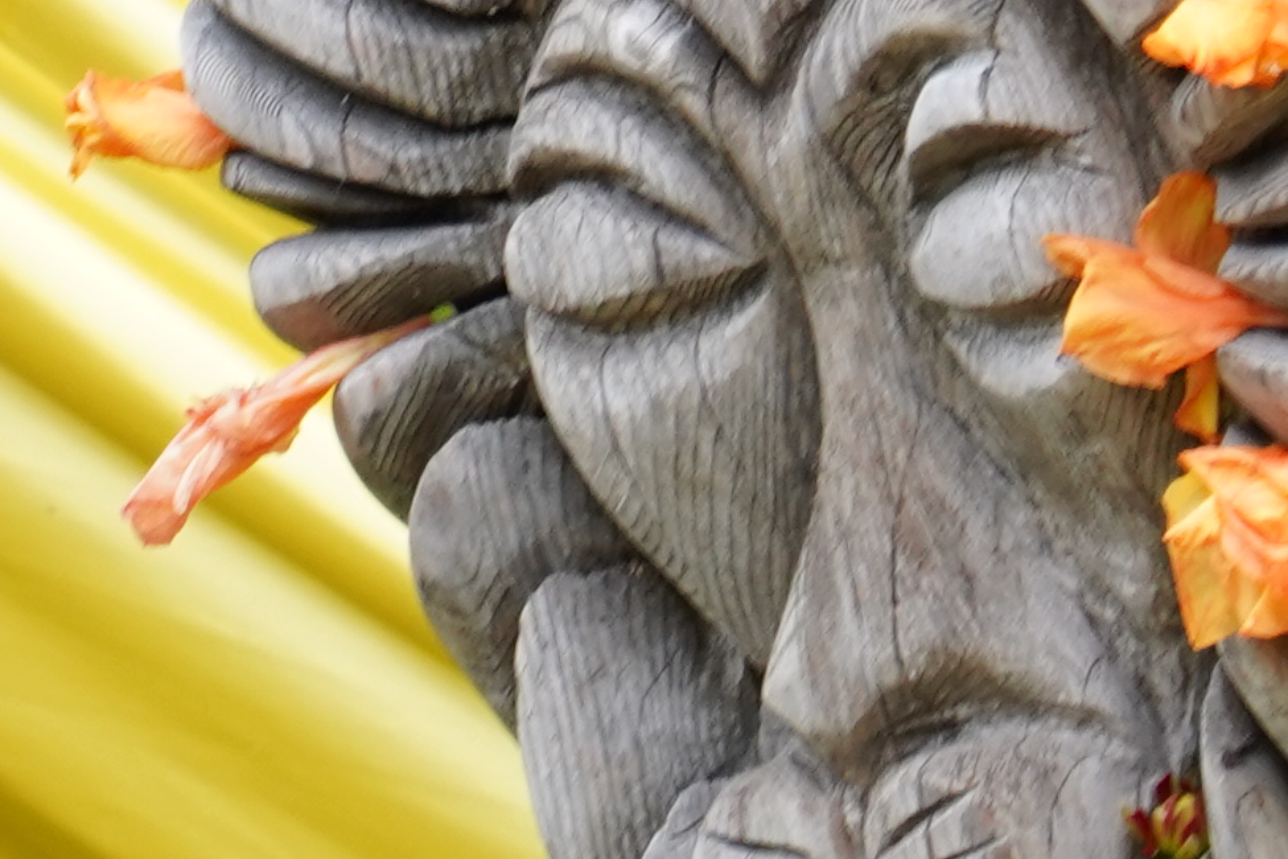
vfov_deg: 2.1
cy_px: -909
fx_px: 23111
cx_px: -853
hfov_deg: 3.2
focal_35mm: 646
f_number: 4
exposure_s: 1/160
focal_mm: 105
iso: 500
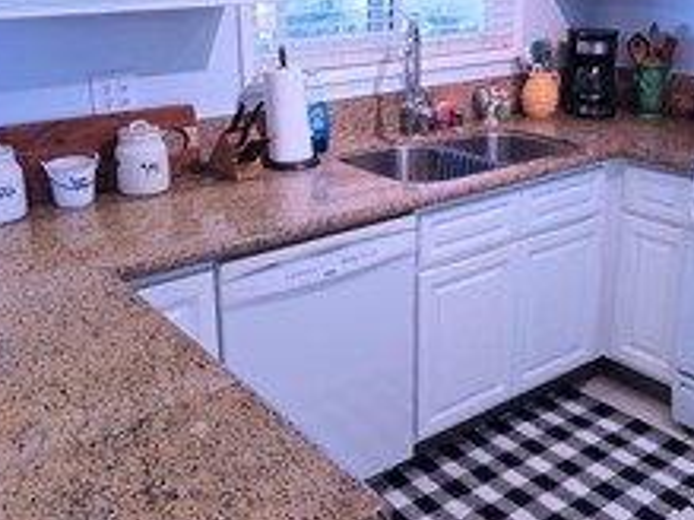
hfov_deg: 49.0
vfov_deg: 37.3
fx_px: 761
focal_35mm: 38
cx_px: 355
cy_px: 171
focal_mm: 2.2
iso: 250
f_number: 1.9
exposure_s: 1/120
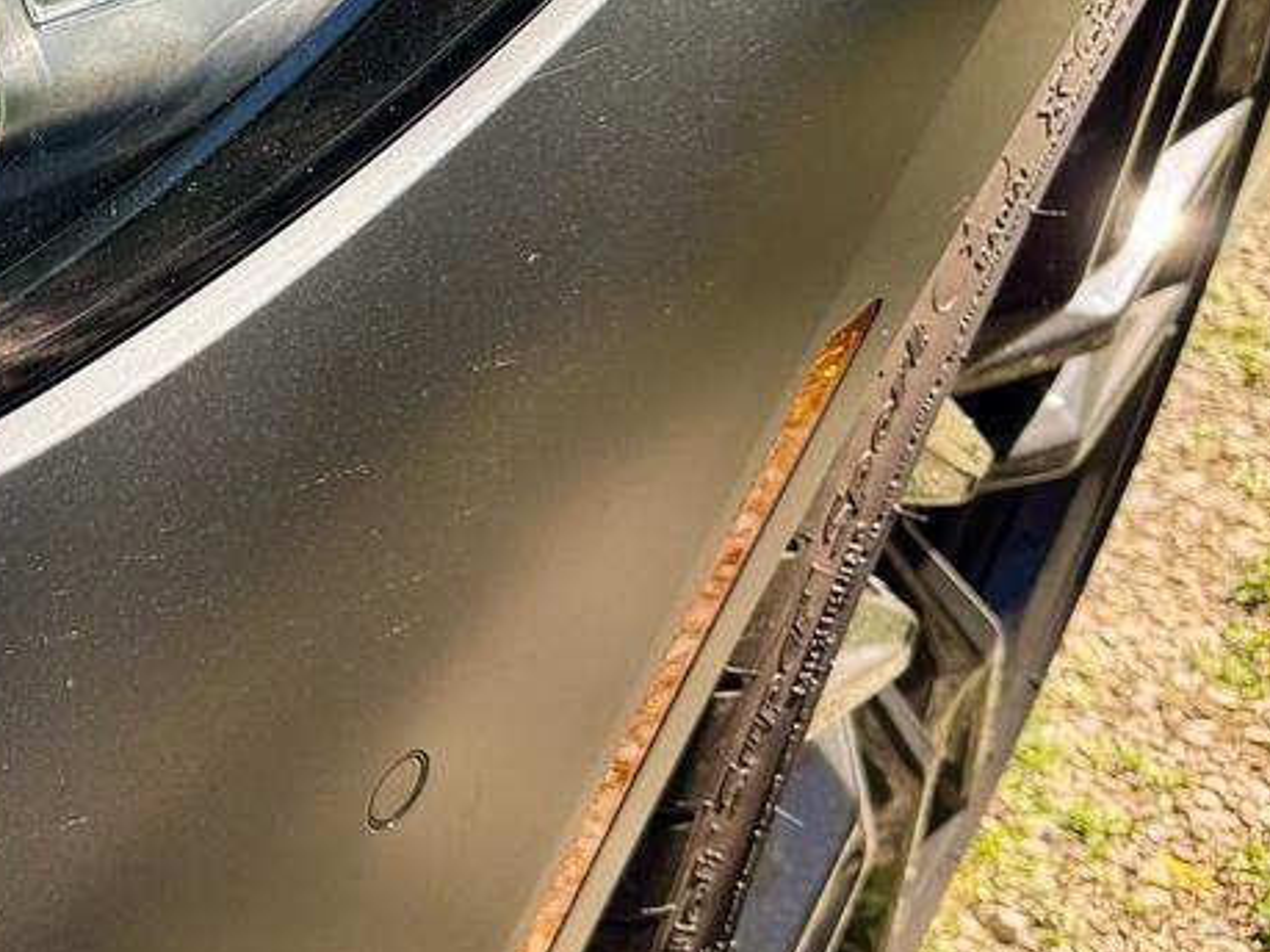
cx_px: -481
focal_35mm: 67
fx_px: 2457
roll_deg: -0.8
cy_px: 216
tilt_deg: -29.6
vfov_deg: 21.7
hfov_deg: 24.4
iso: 80
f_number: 1.78
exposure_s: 1/477
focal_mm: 6.76
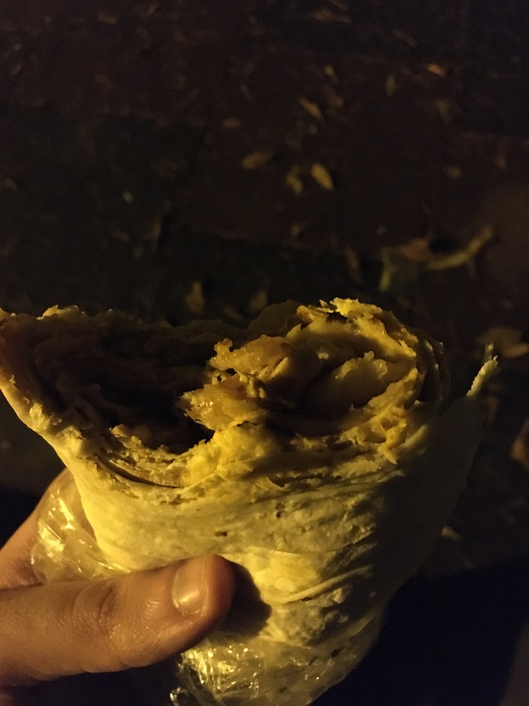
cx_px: 264
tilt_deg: -68.1
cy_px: 353
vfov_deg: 61.7
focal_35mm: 29
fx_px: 591
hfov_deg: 48.2
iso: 1600
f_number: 2.2
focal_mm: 4.15
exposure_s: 1/17
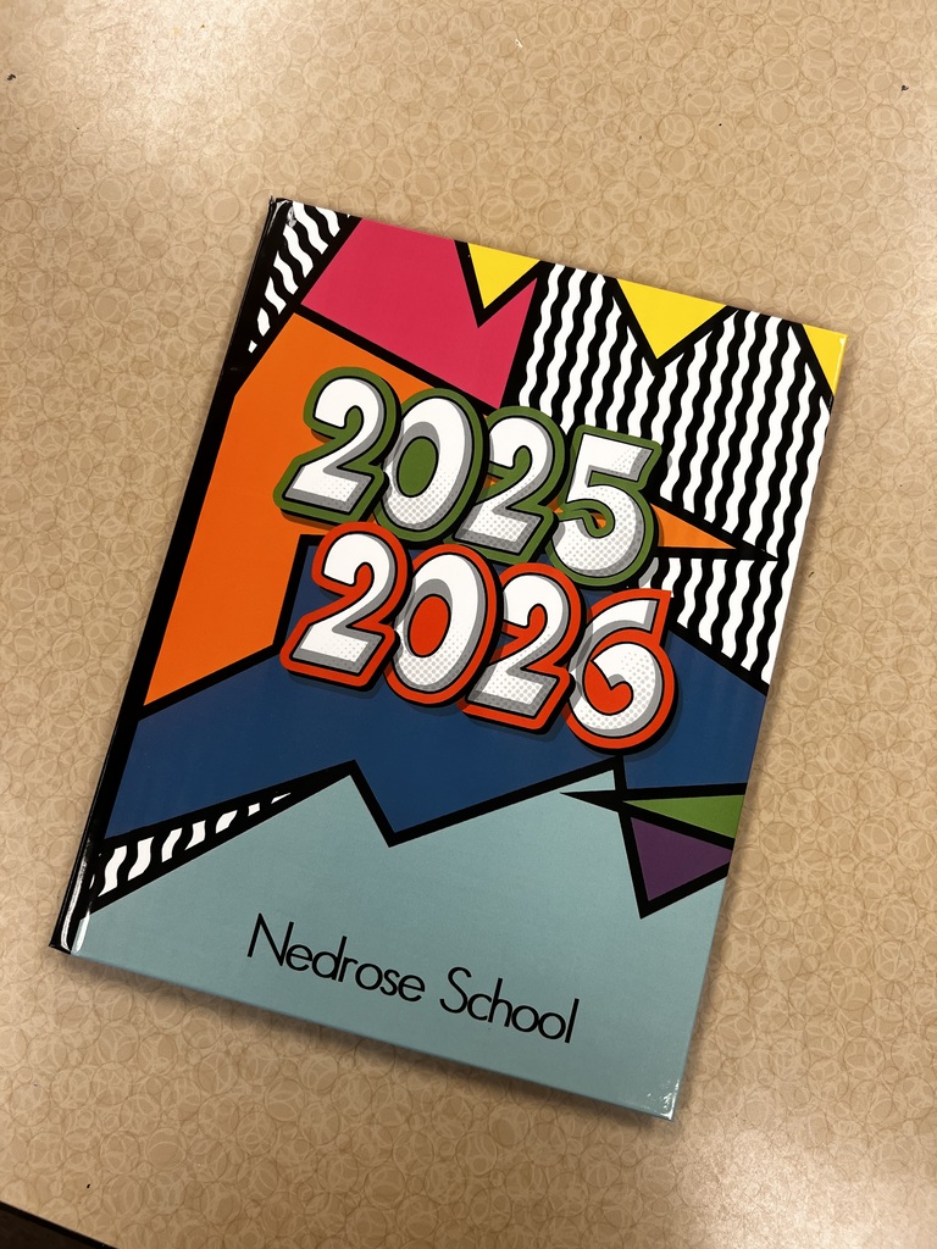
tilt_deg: -83.3
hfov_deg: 53.1
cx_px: 468
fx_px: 938
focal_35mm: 26
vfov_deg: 67.3
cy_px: 624
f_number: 1.5
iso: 100
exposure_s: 1/121
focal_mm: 5.7
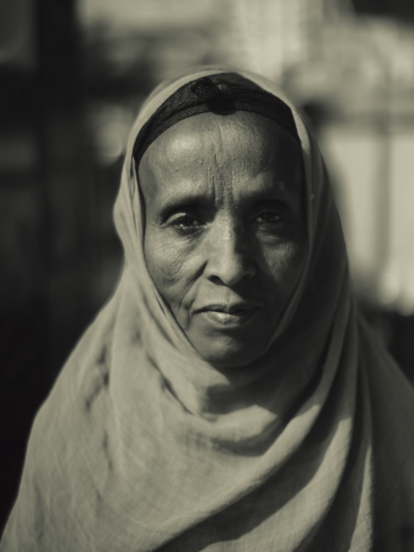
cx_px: 206
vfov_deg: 34.9
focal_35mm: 55
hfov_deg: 26.6
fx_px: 877
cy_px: 276
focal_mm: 50
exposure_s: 1/6400
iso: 400
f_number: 1.8
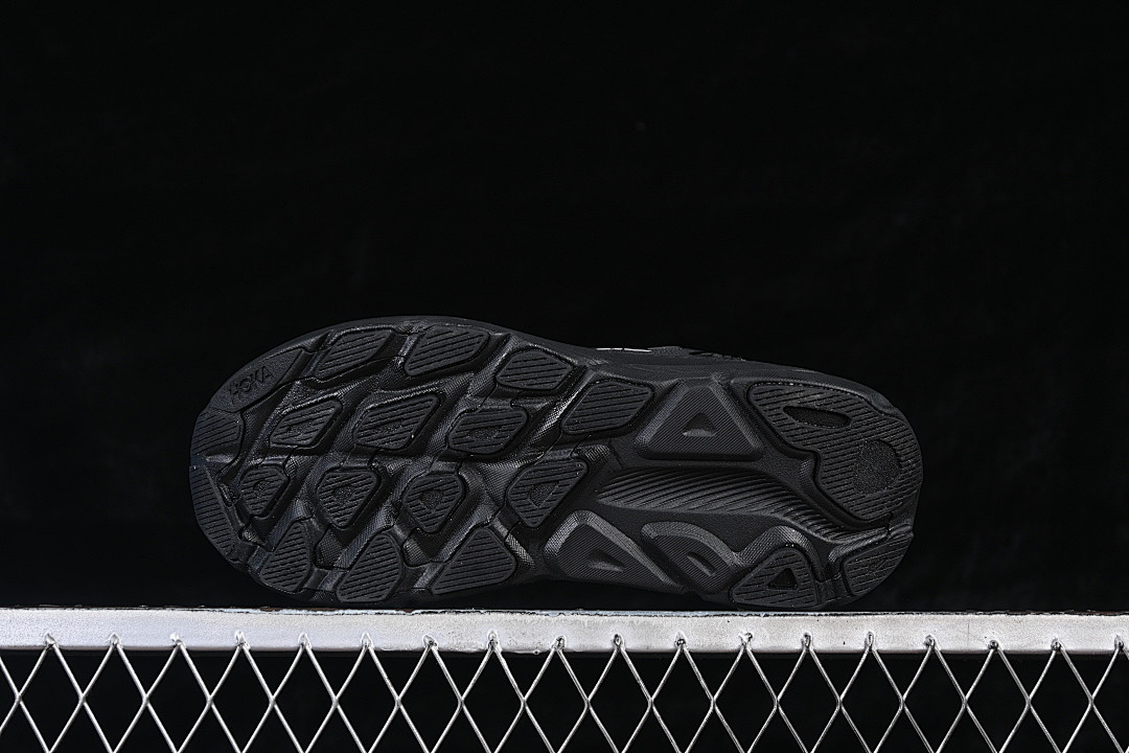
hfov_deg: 27.0
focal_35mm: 75
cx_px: 564
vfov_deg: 18.2
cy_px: 376
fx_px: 2352
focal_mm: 50
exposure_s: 1/60
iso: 160
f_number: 6.3
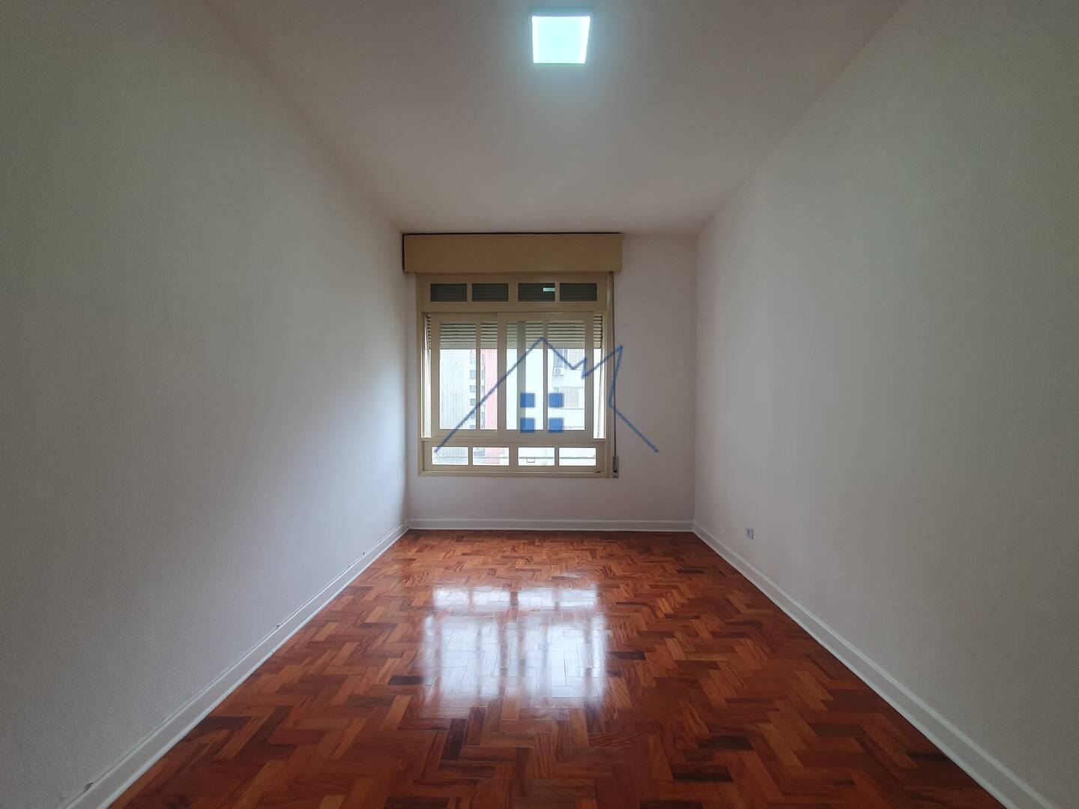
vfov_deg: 89.9
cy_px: 404
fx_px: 405
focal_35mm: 13
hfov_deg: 106.2
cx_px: 540
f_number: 2.2
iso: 64
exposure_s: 1/120
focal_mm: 1.8
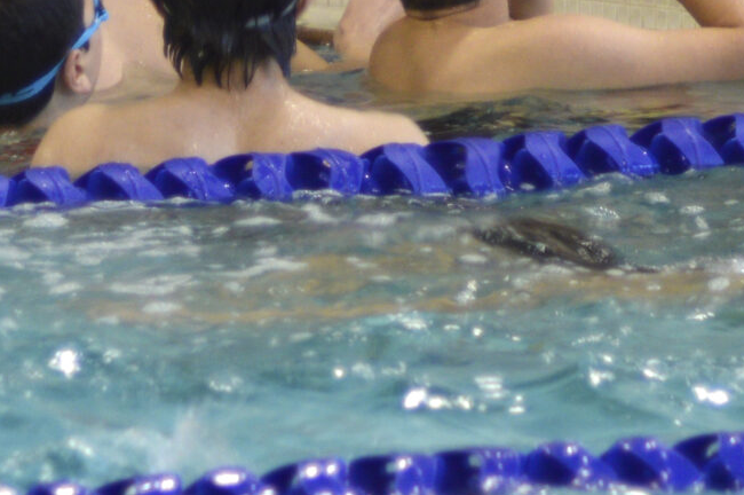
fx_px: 16475
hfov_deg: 2.6
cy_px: -338
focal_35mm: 798
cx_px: 338
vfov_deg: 1.7
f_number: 4.2
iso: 400
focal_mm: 135
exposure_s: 1/30
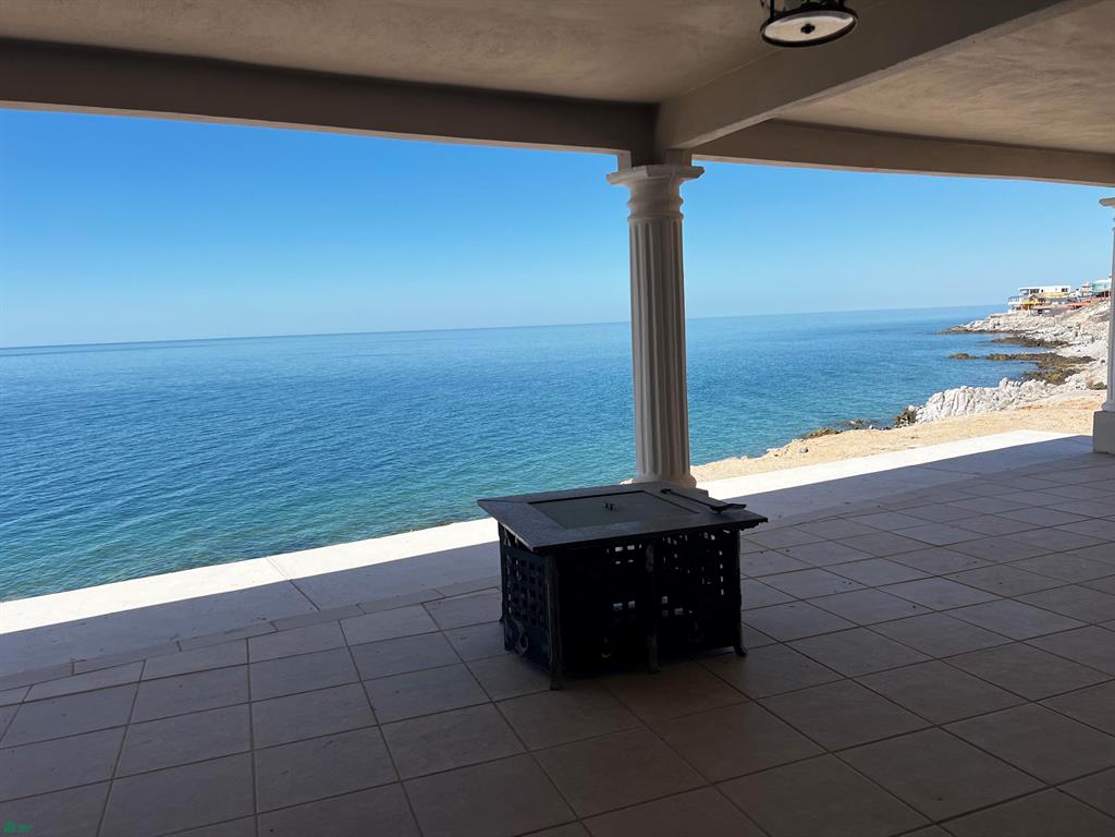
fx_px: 837
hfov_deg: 67.3
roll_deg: +2.3
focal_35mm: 26
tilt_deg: -6.6
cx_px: 558
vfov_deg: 53.1
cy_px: 418
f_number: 1.5
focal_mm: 5.7
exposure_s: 1/5319
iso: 50
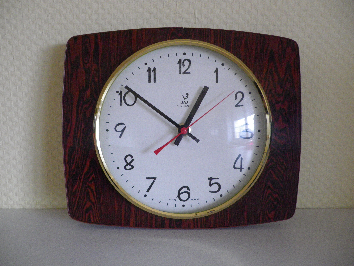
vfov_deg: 49.7
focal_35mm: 28
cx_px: 177
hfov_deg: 63.4
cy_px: 133
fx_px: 286
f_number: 2.6
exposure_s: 1/60
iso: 320
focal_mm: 4.9
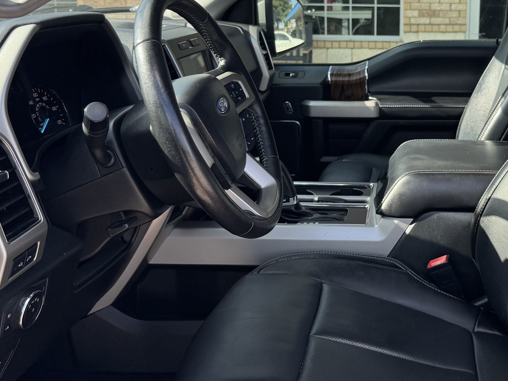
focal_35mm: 46
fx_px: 675
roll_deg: -0.7
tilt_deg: -11.4
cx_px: 398
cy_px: 103
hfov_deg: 39.8
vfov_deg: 31.1
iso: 80
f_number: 1.78
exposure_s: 1/730
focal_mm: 6.76
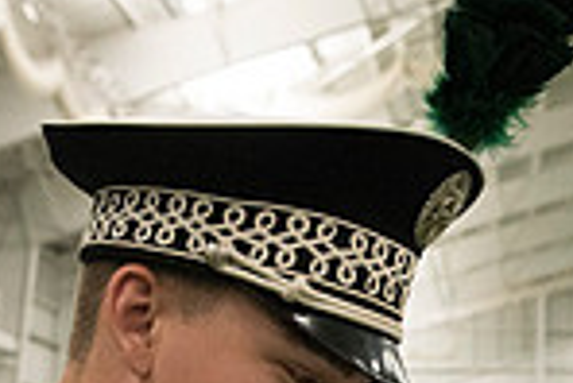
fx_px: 1498
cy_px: 644
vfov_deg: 13.4
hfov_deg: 21.6
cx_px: 356
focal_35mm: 94
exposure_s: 1/400
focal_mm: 24
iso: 3200
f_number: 4
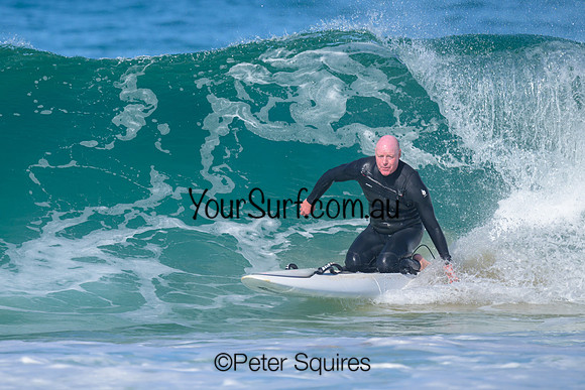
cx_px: 224
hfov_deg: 1.9
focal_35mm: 1101
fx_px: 17891
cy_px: 200
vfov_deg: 1.2
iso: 250
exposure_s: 1/2000
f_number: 6.3
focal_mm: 800
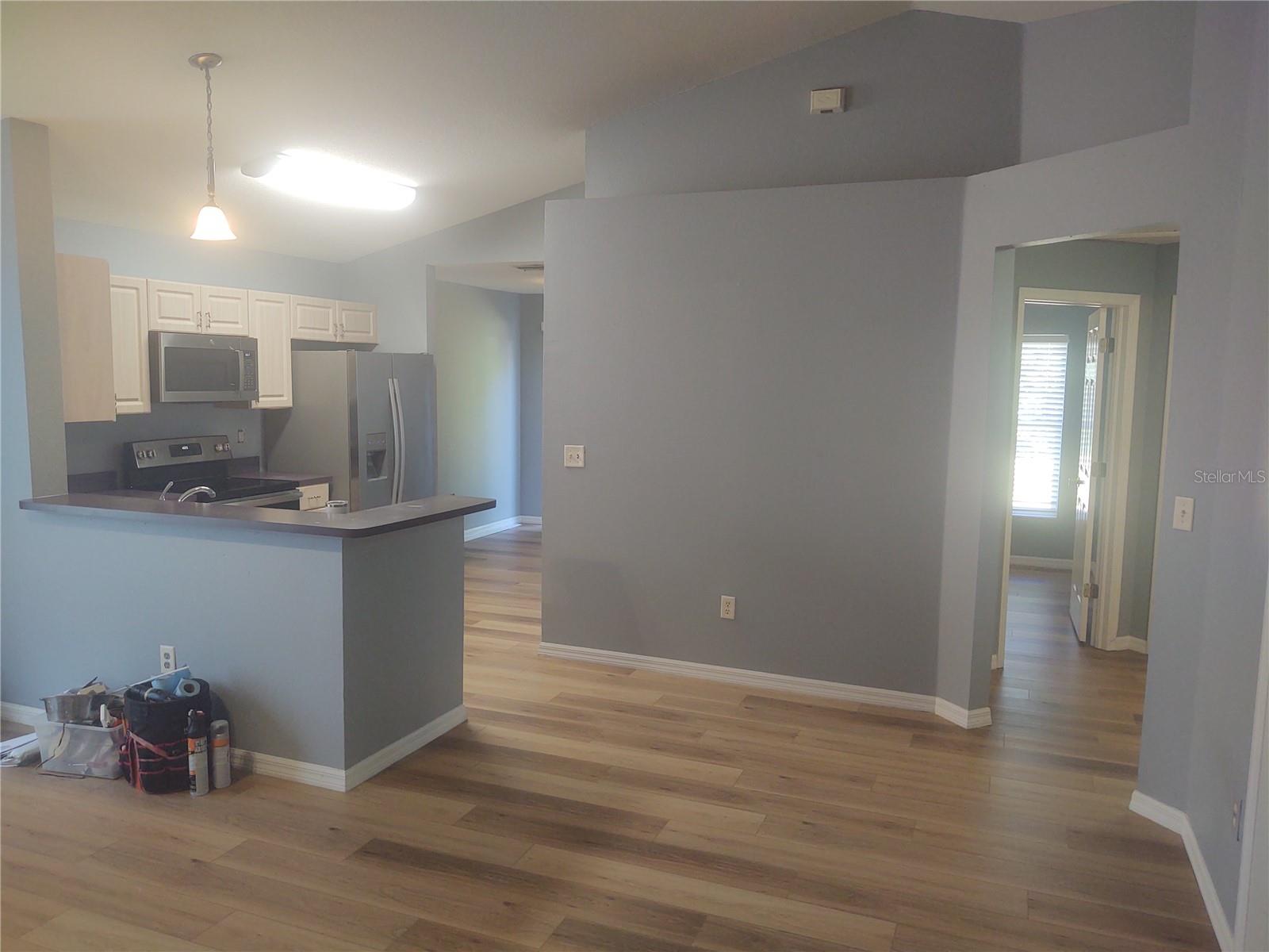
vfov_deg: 51.4
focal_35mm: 27
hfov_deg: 65.3
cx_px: 634
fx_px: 990
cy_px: 476
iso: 125
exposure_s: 1/60
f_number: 1.7
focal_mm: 4.75
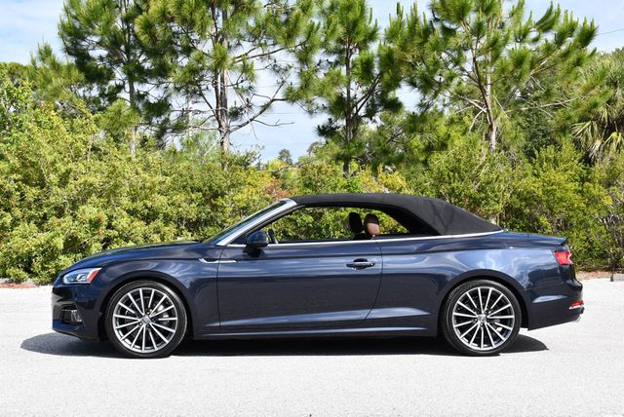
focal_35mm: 58
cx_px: 312
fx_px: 1006
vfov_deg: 23.4
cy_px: 208
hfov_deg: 34.5
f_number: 8
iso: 180
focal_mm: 29
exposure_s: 1/250
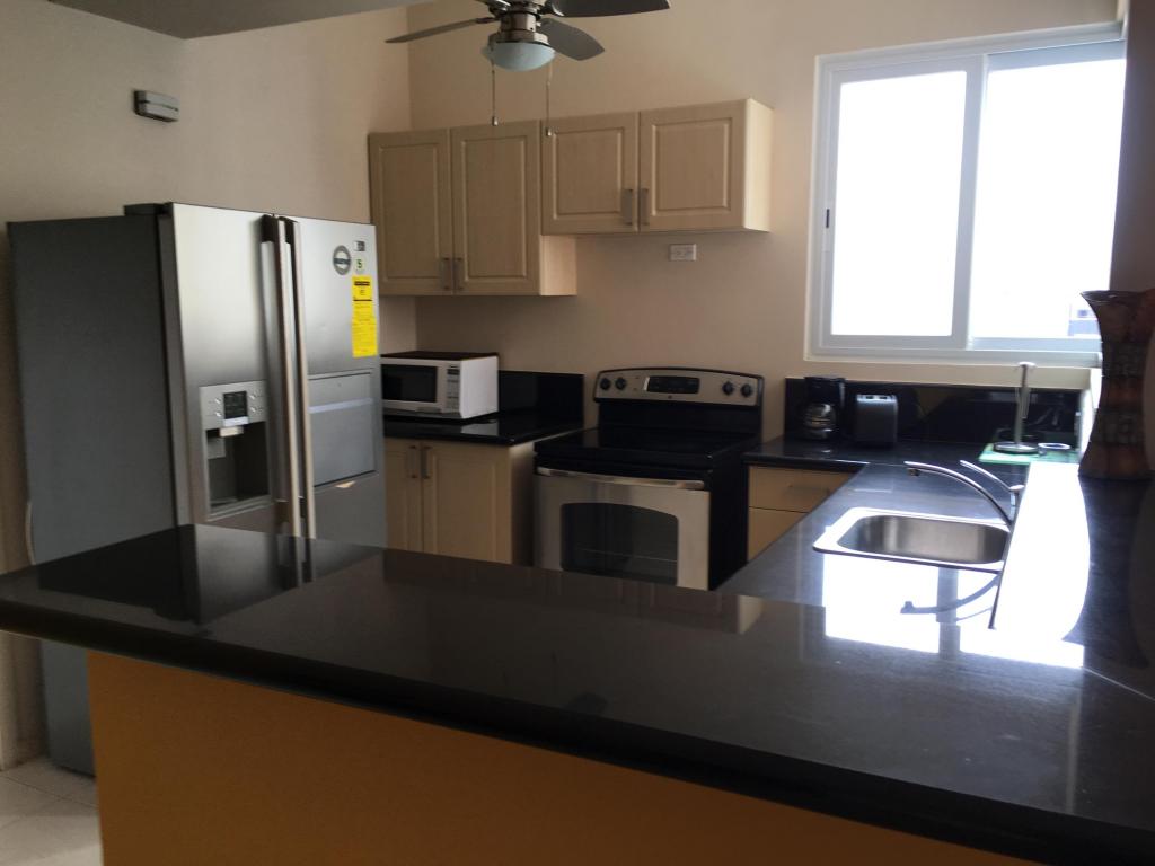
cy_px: 433
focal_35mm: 29
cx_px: 578
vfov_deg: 48.2
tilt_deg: -6.7
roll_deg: +0.6
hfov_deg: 61.7
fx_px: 968
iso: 25
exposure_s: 1/40
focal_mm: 4.15
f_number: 2.2
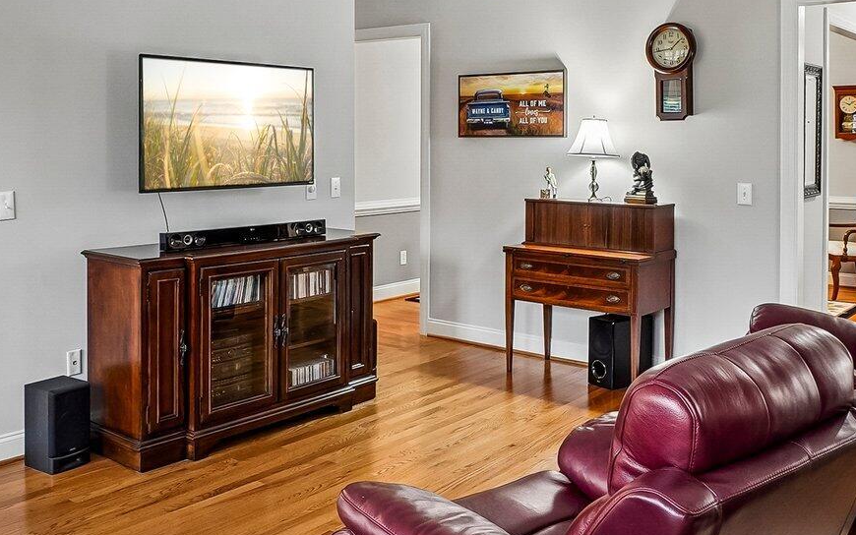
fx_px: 840
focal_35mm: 36
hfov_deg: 54.0
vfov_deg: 34.7
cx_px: 436
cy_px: 141
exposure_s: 1
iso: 400
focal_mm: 10
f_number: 8
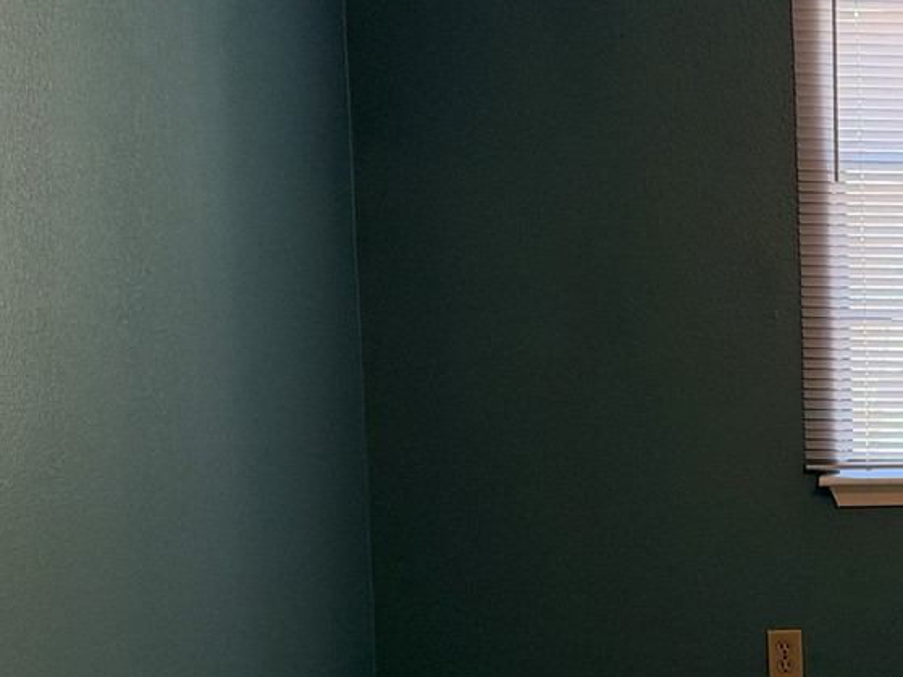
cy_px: 478
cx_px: 1266
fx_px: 2295
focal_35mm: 88
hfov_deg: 19.9
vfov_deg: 16.7
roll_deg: -0.8
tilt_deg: -7.7
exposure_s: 1/223
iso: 125
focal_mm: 6.93
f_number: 1.8
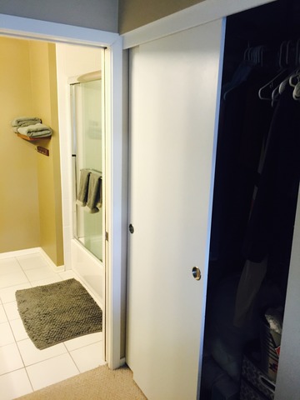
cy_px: 200
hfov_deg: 48.2
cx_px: 150
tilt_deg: -13.8
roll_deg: -1.8
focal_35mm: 29
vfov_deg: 61.7
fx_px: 335
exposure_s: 1/30
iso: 125
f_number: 2.2
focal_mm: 4.15
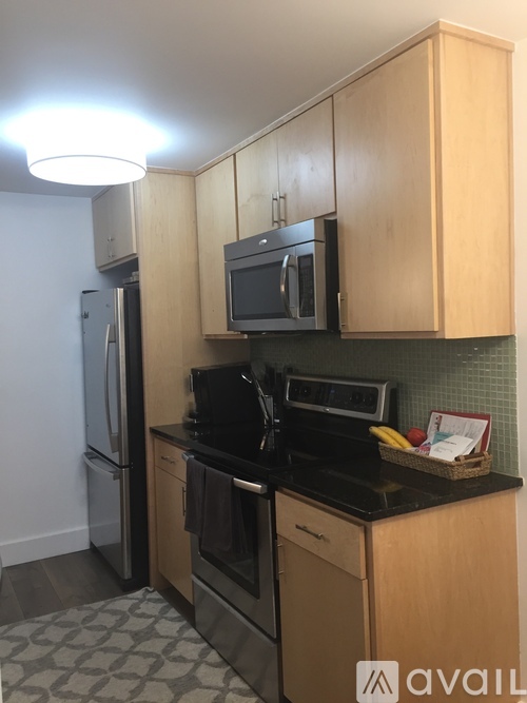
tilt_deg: -2.4
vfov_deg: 61.7
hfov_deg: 48.2
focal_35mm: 29
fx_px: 589
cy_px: 352
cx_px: 264
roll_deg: +0.8
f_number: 2.2
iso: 100
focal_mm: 4.15
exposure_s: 1/30
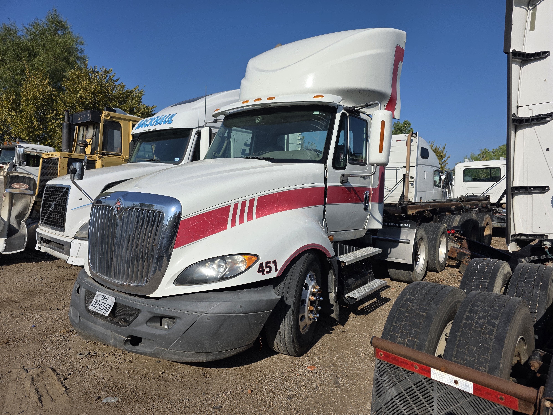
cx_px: 276
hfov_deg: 73.9
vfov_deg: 58.9
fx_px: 367
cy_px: 208
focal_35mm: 23
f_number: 1.7
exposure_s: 1/7944
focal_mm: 6.3
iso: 64
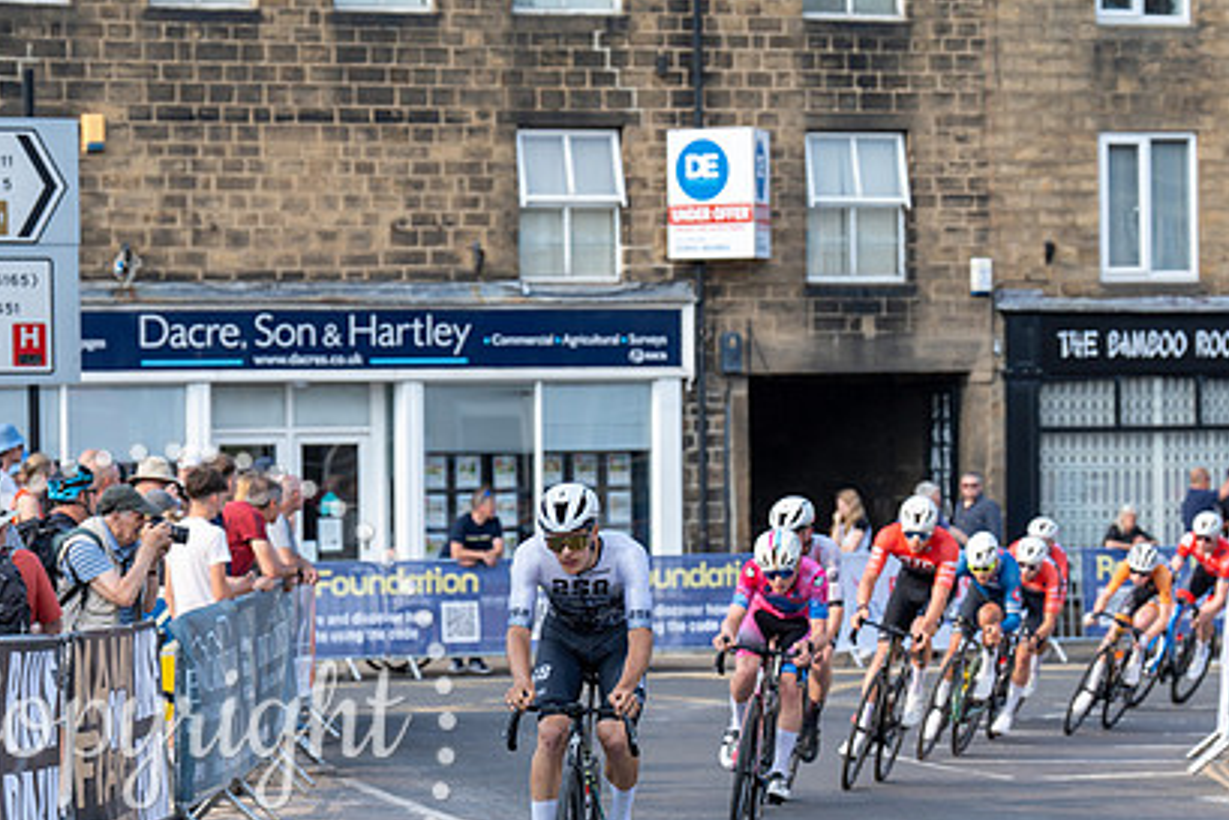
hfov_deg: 13.4
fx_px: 5225
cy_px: 572
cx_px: 640
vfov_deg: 9.0
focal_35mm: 153
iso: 160
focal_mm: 108
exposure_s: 1/1000
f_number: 4
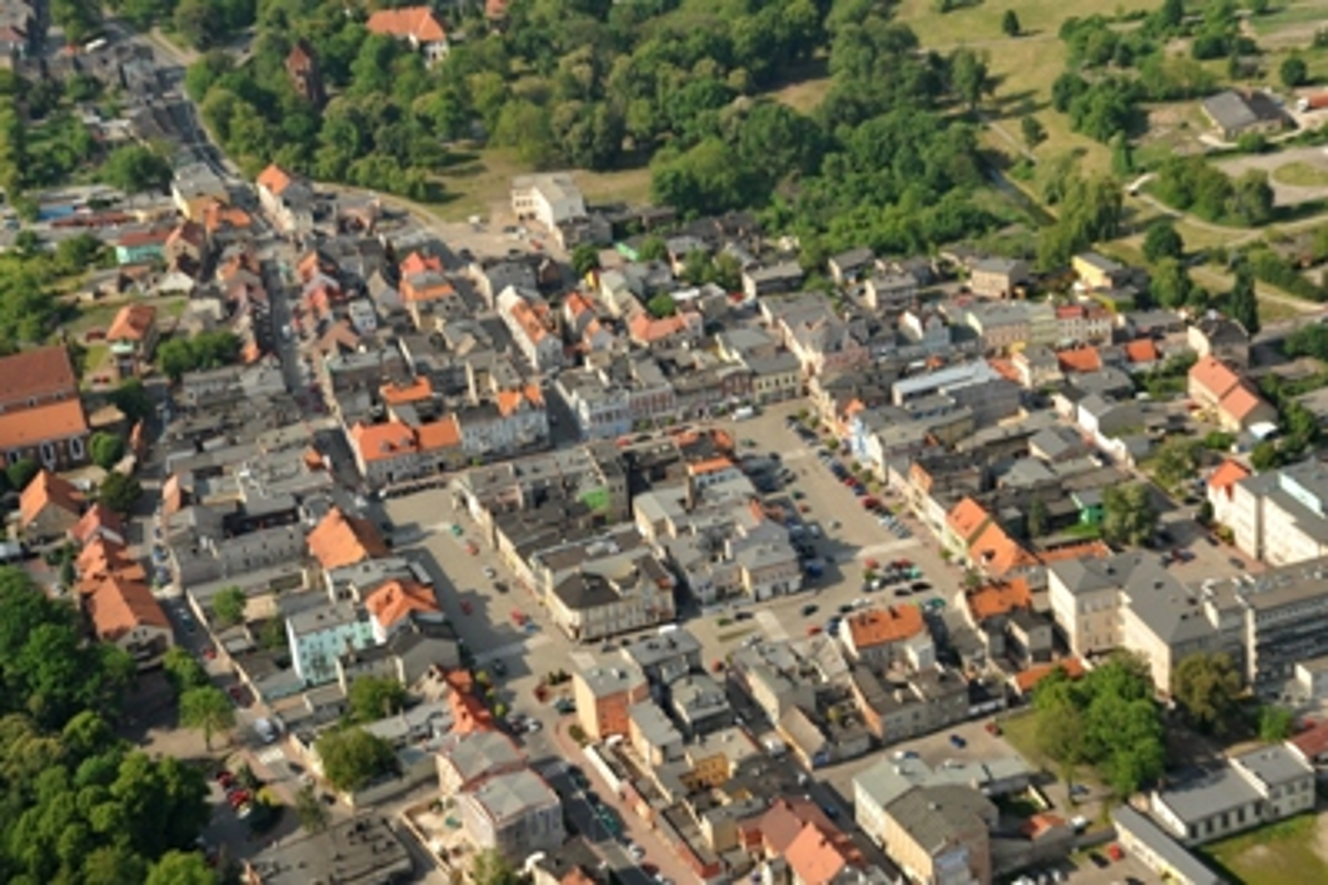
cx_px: 664
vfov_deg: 16.1
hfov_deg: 23.9
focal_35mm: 85
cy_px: 442
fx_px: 3135
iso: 500
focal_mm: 85
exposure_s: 1/500
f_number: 11
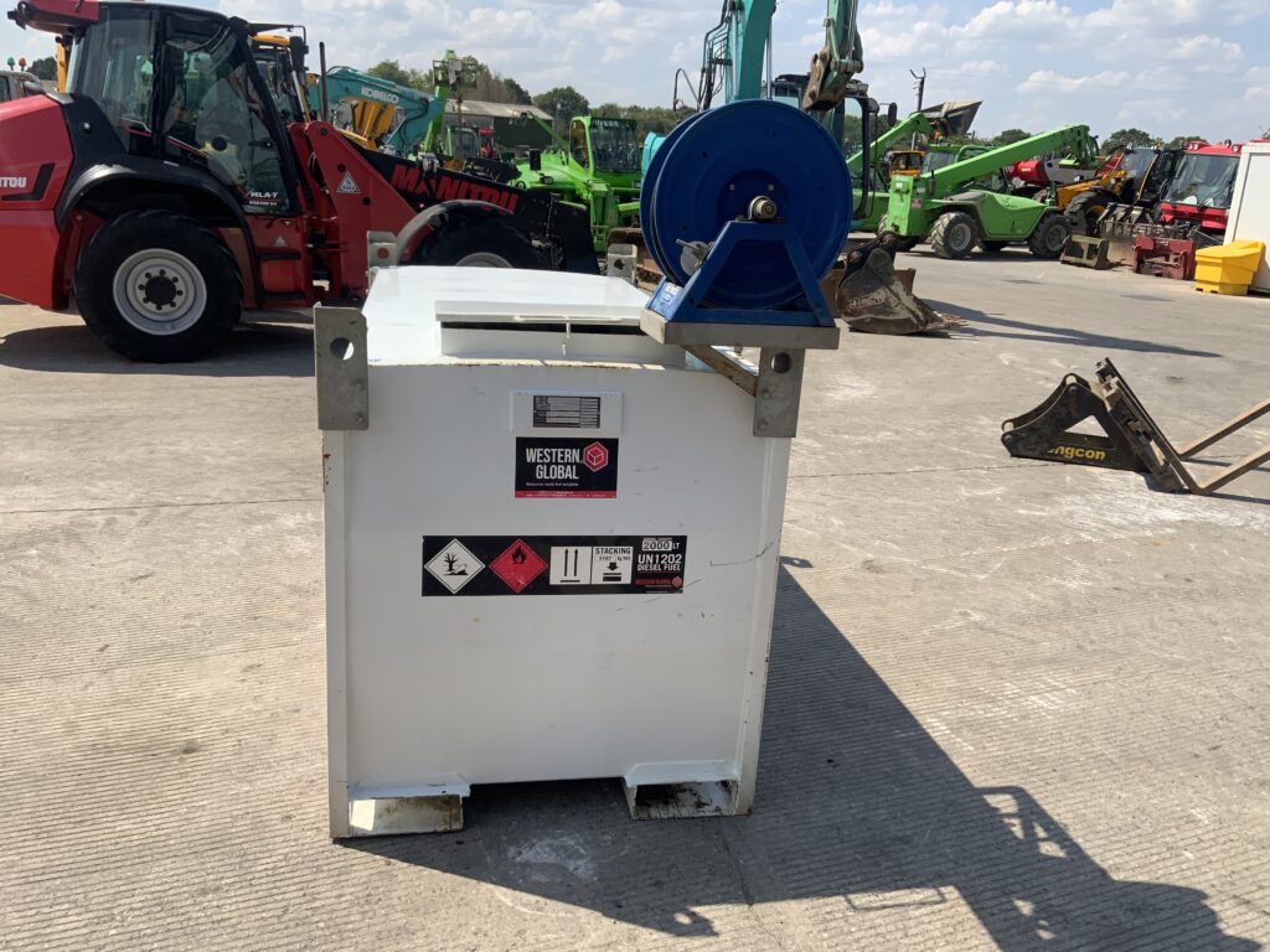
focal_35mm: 29
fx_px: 1064
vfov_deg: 48.2
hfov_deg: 61.7
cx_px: 635
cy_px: 476
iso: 16
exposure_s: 1/2058
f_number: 1.8
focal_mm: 3
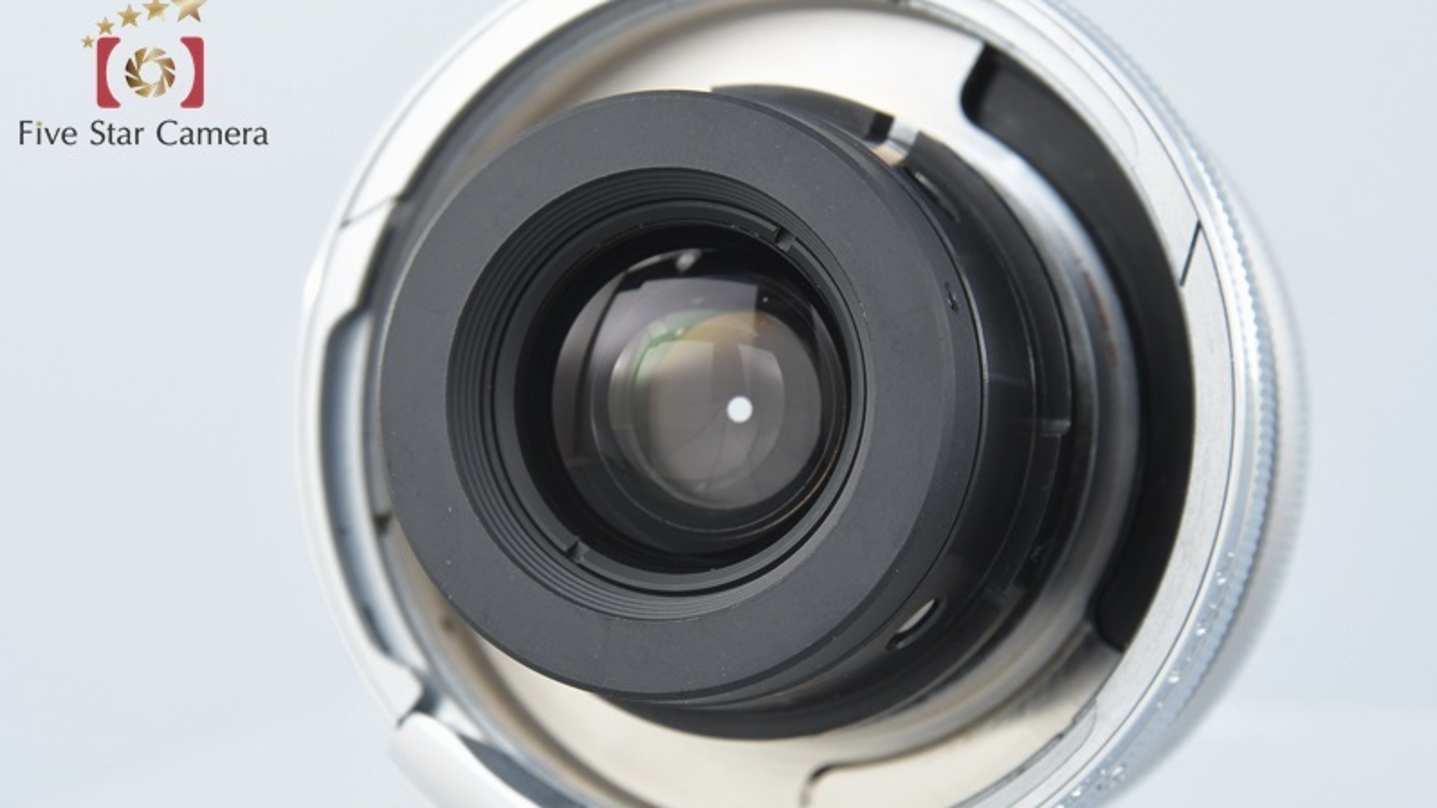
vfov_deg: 2.6
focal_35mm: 473
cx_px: 718
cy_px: 437
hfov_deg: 4.6
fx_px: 18020
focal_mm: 300
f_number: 13
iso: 400
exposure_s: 1/250
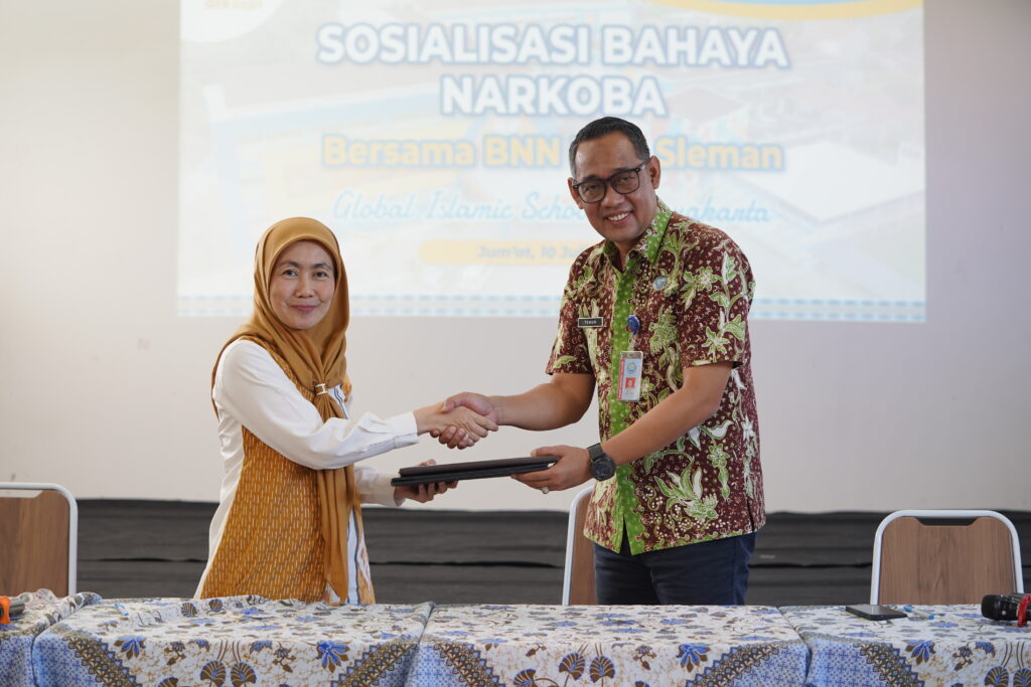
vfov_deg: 19.5
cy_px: 344
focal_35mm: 70
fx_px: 2005
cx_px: 516
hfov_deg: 28.8
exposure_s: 1/100
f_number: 3.5
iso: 1250
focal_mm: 70
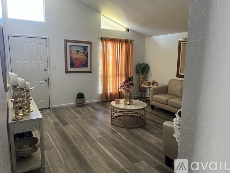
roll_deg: -1.1
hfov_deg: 67.3
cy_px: 86
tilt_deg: -8.9
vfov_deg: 53.0
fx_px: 173
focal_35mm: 26
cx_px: 115
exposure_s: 1/60
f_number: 1.5
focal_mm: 5.7
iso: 160
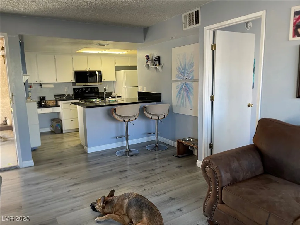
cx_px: 150
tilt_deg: -8.4
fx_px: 217
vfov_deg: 54.9
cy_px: 112
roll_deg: +2.2
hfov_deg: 69.4
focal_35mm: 25
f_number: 1.6
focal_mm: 5.1
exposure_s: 1/60
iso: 100
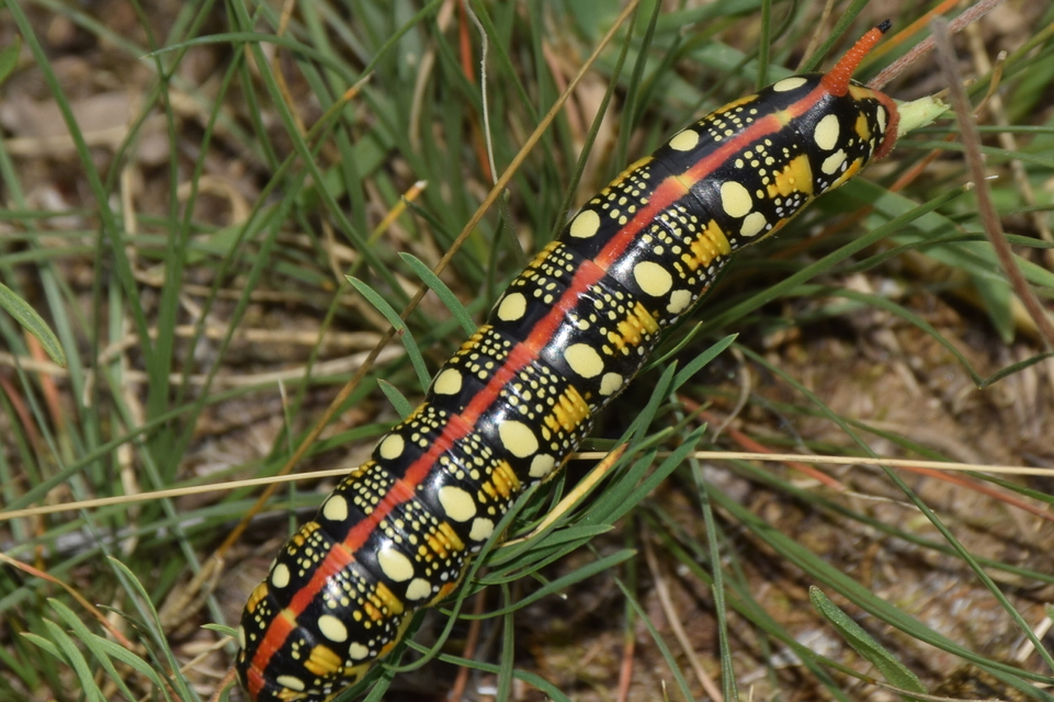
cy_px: 351
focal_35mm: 210
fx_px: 6146
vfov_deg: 6.5
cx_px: 527
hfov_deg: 9.8
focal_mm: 140
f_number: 13
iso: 100
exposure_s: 1/160
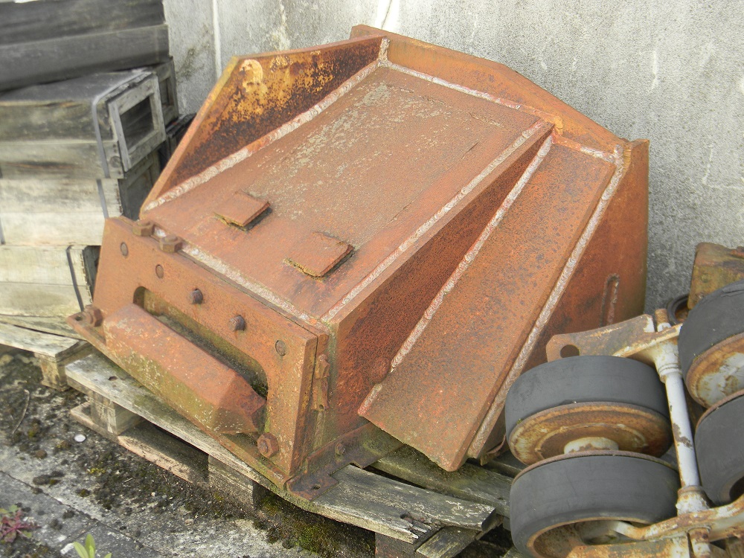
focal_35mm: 41
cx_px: 372
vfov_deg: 35.1
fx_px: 881
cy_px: 279
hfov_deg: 45.8
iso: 80
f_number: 3.8
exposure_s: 1/156
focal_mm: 7.3
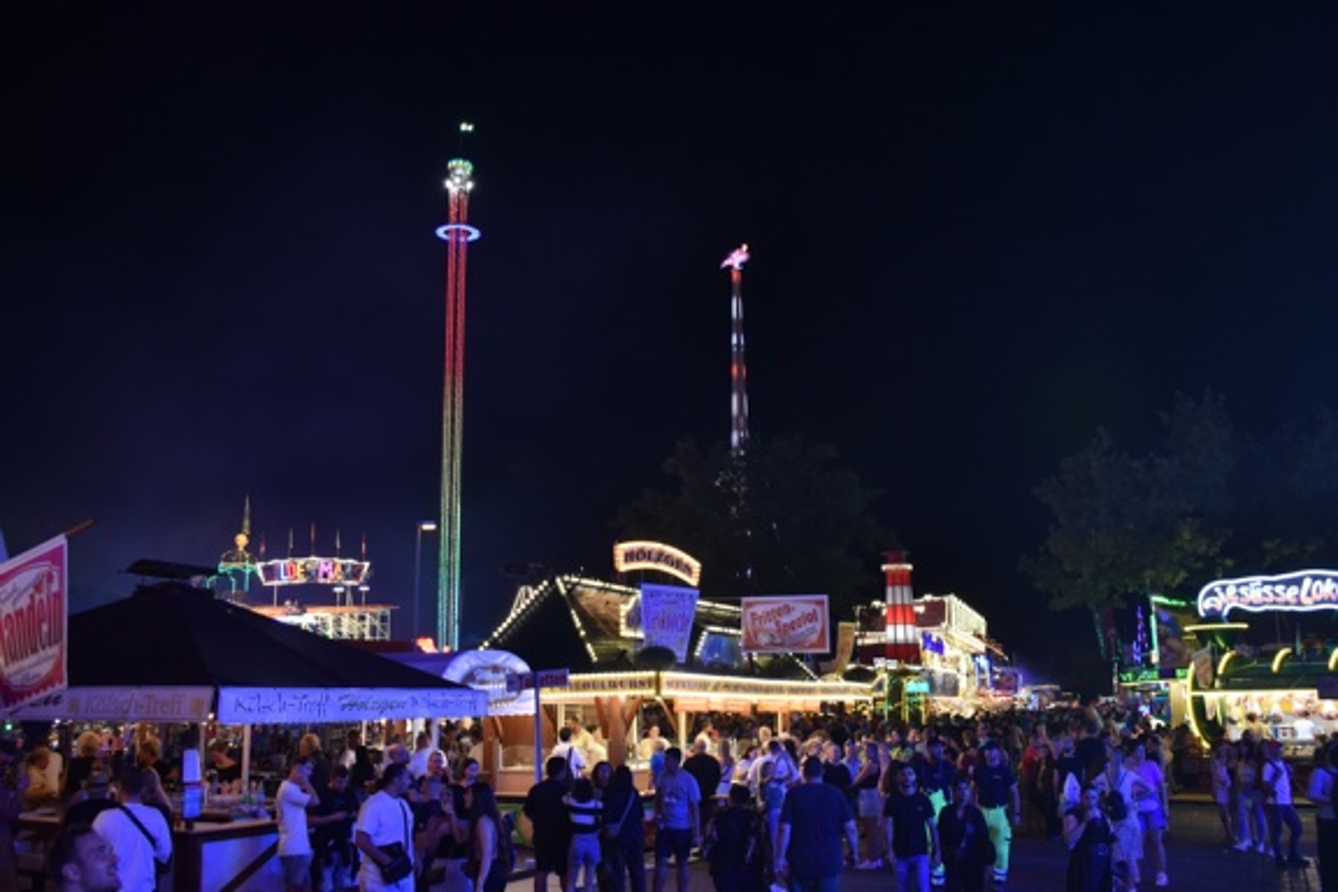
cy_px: 446
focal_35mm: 33
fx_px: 1226
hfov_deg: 57.2
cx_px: 669
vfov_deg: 40.0
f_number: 4.5
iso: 640
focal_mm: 22
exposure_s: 1/80
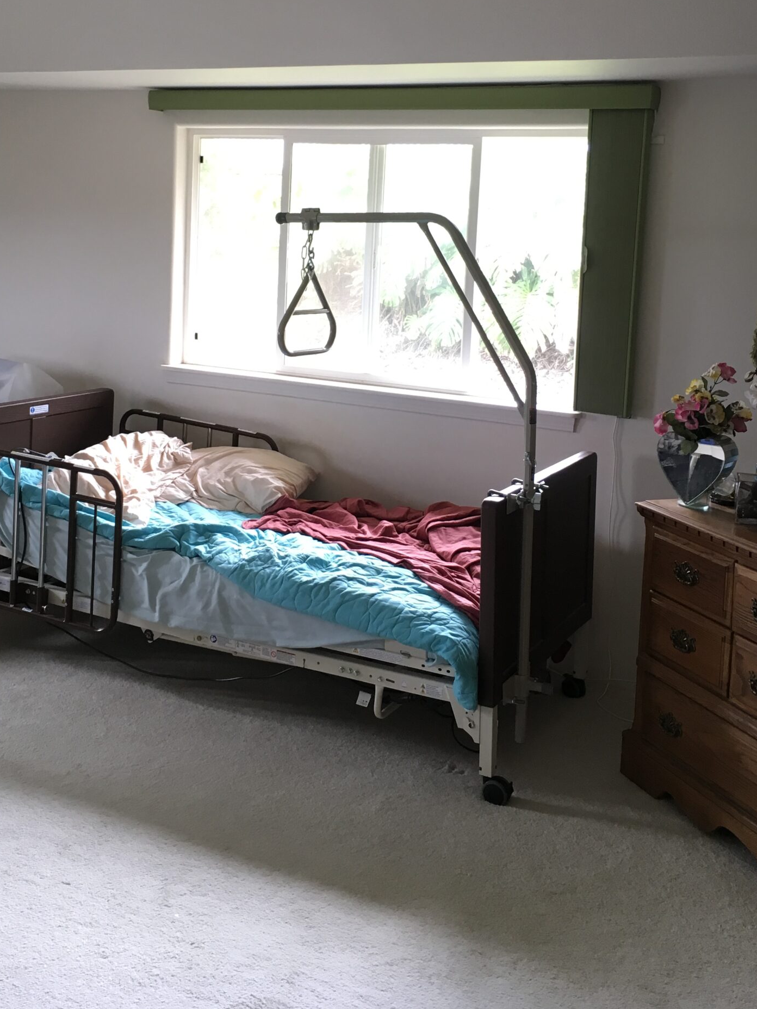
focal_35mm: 40
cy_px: 342
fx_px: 1166
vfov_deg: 46.1
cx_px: 358
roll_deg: -0.4
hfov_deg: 36.0
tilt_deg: -6.9
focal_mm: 4.15
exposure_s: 1/30
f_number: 2.2
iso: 64
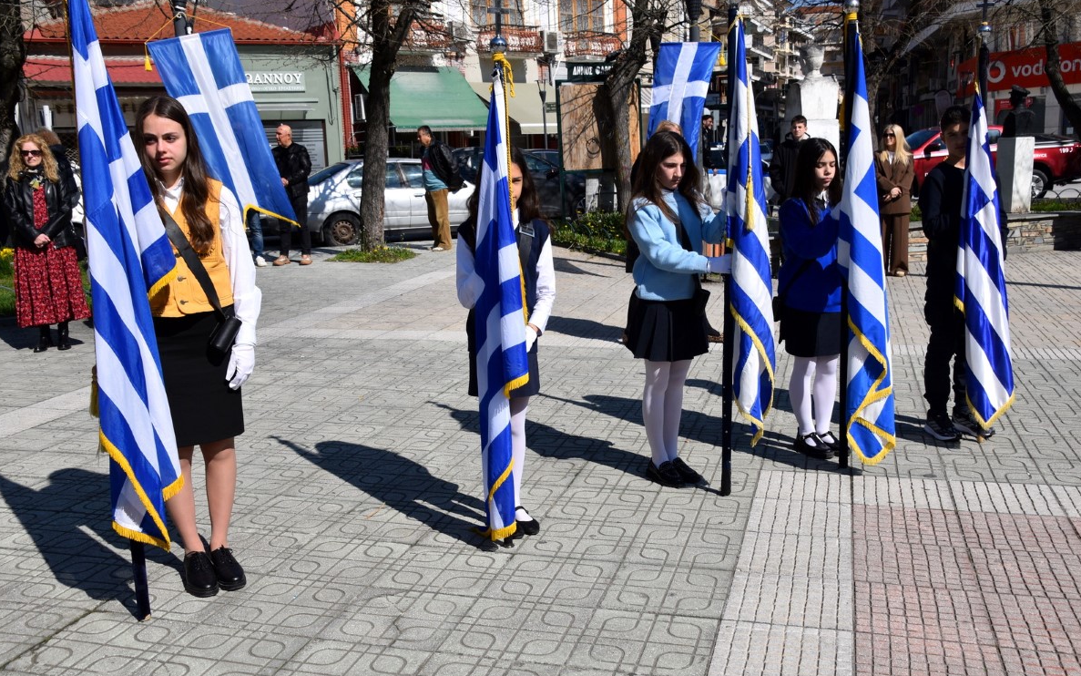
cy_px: 337
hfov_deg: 56.7
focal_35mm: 34
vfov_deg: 37.3
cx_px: 538
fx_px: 1002
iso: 100
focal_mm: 22
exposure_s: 1/320
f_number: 9
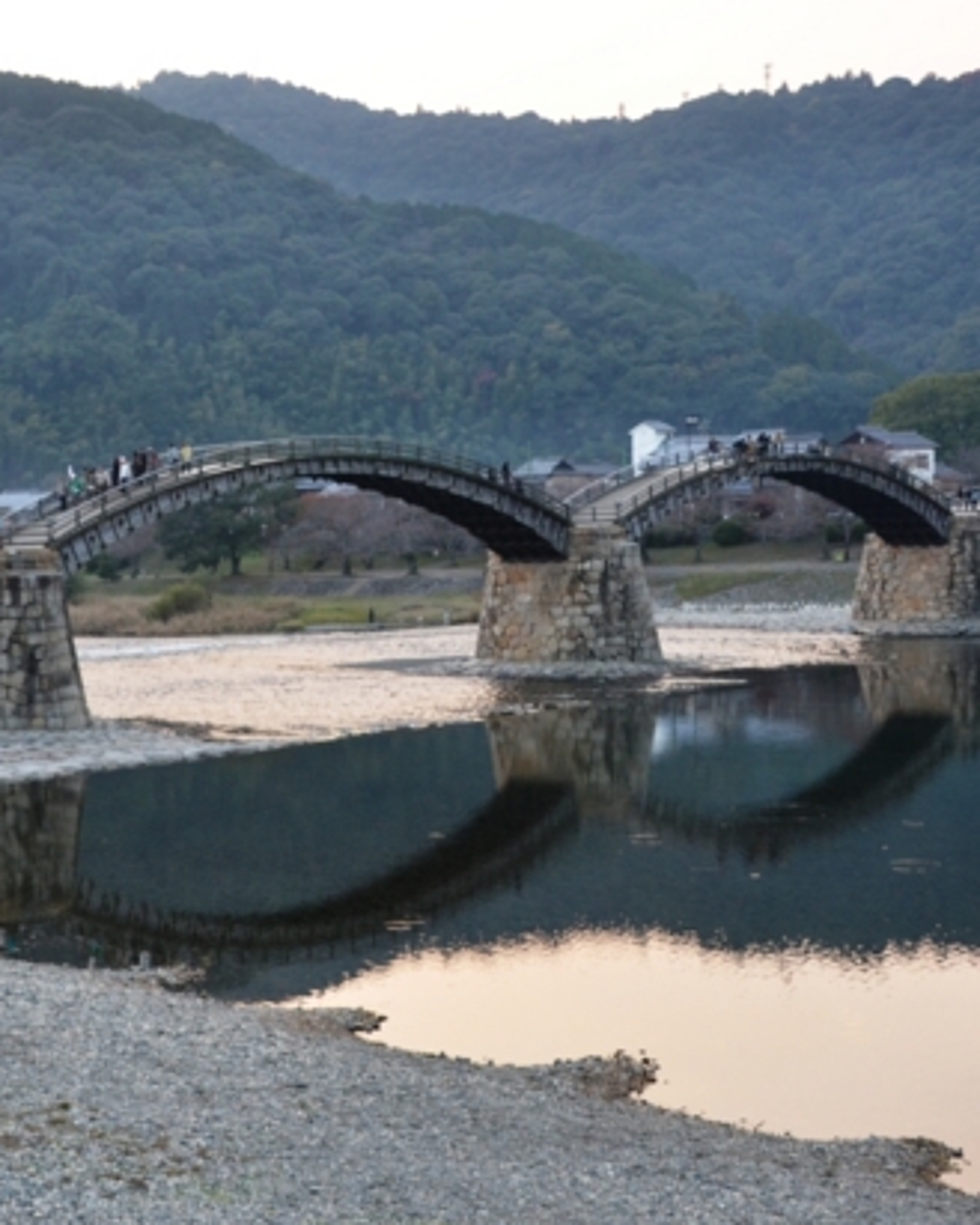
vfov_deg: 32.1
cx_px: 235
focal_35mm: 59
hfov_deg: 25.6
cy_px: 604
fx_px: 2128
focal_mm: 27
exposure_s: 1/125
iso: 400
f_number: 5.6
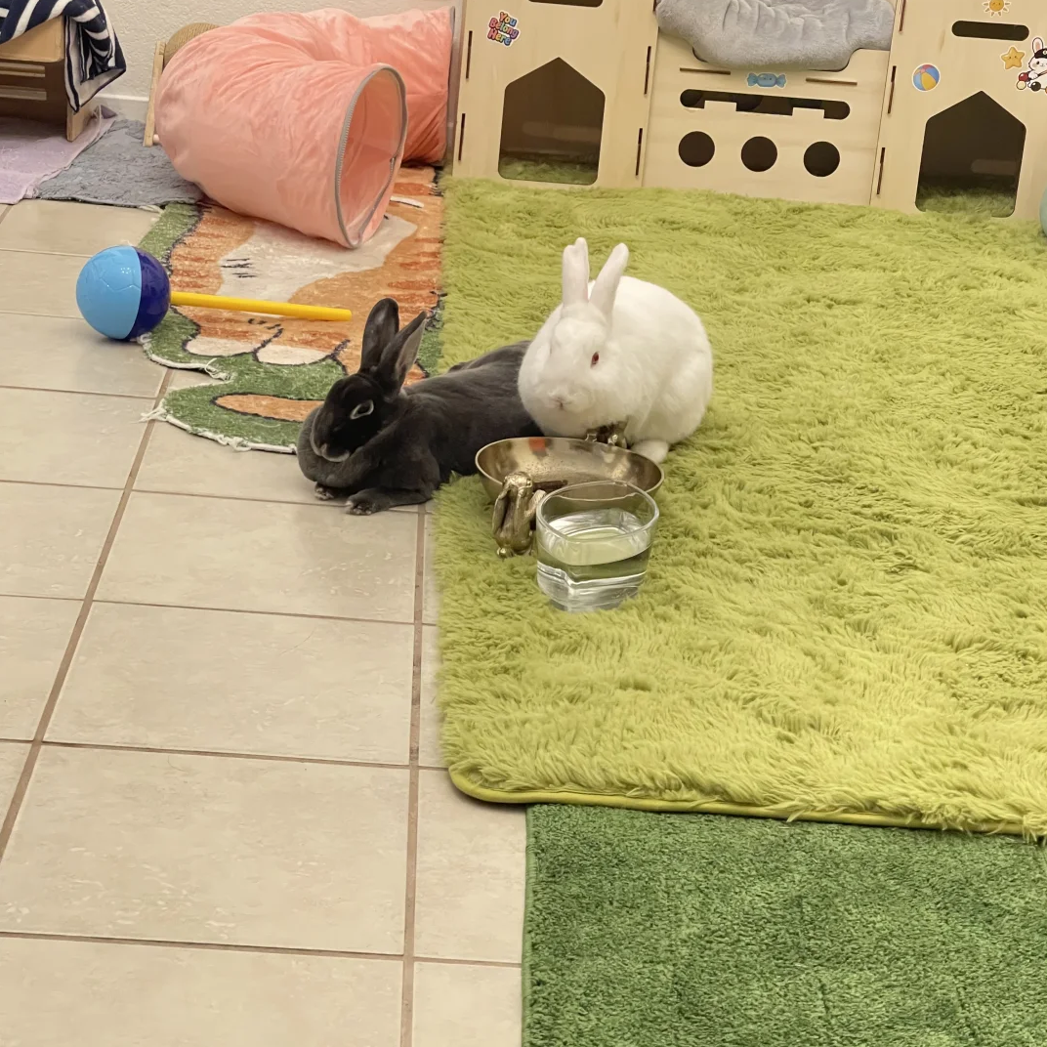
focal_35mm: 76
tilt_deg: -16.2
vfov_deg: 22.7
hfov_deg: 22.8
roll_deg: -5.0
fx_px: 2601
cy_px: 369
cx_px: 525
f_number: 2.2
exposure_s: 1/60
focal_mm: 7.5
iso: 800
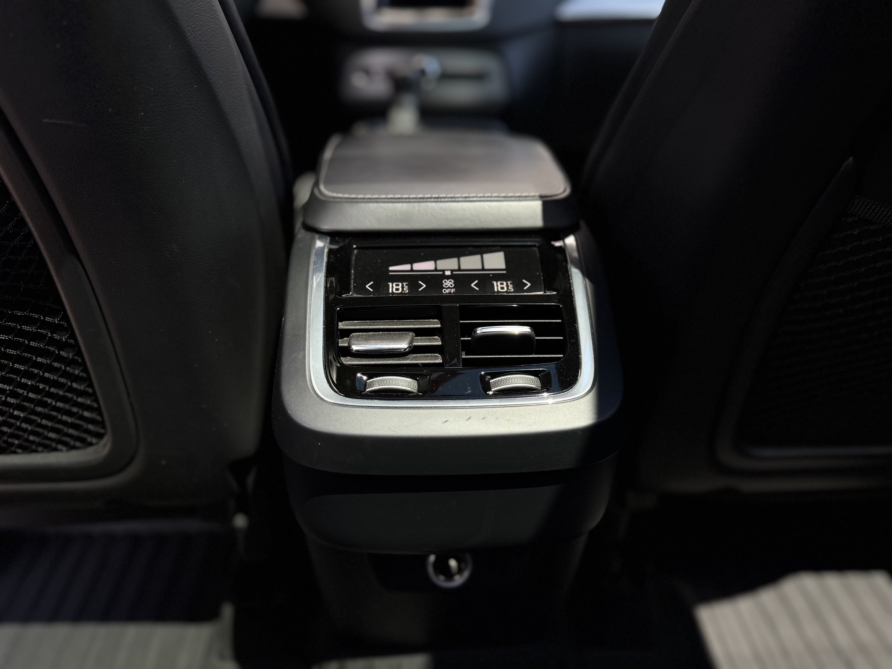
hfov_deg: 71.6
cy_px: 334
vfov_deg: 56.8
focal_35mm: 24
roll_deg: +0.2
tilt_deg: -25.1
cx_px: 446
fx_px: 618
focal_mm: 6.76
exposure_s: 1/477
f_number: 1.78
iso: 80
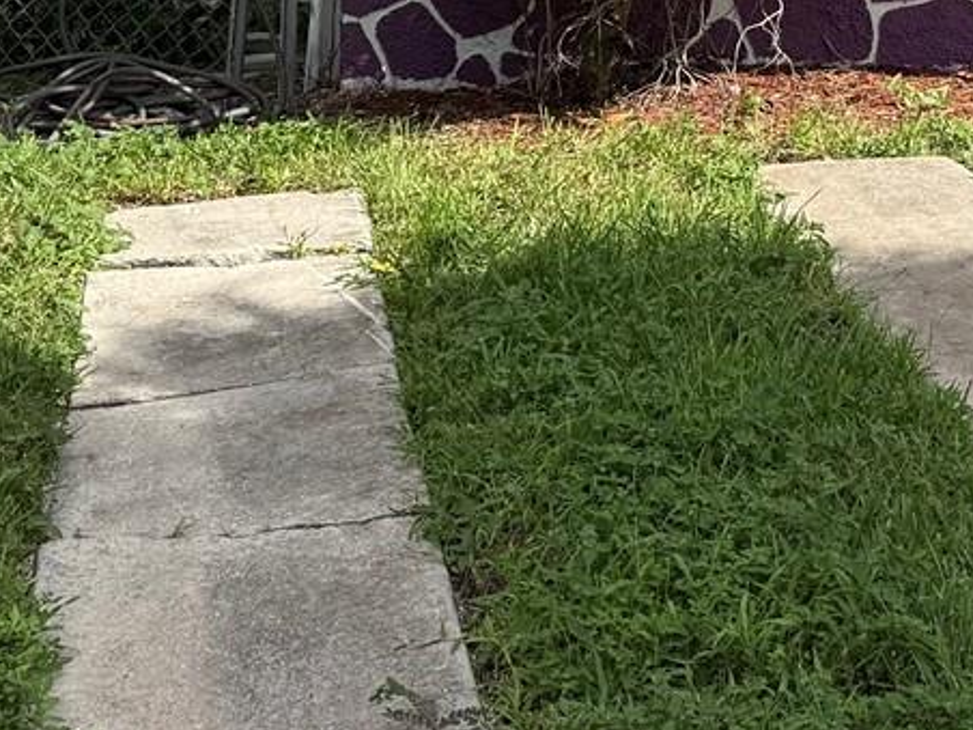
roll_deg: -0.8
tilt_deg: +0.0
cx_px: 820
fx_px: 2389
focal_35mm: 85
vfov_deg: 16.1
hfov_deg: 22.6
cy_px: -332
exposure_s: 1/4975
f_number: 1.78
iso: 80
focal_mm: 6.76
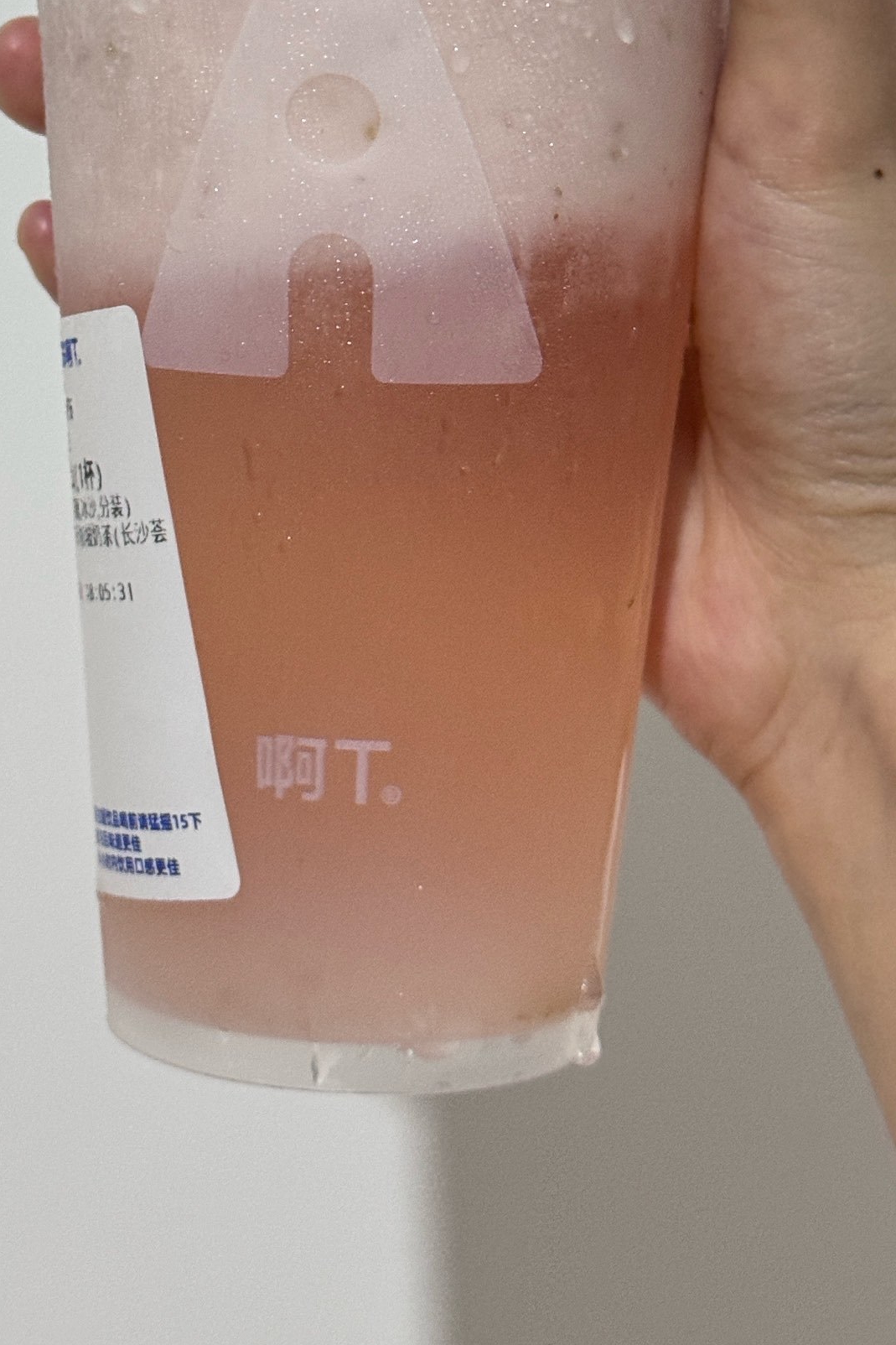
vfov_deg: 23.5
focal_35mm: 85
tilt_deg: -0.1
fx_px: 3174
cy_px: 230
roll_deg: -3.3
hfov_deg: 16.1
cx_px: 360
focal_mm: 6.76
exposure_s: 1/33
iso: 250
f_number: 1.78
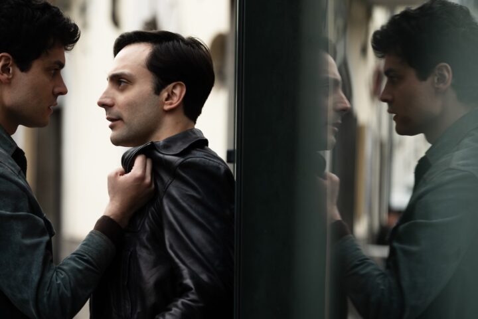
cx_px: 239
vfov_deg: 10.5
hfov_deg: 15.8
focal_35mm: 130
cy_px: 160
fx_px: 1726
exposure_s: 1/250
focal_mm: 130
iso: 320
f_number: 4
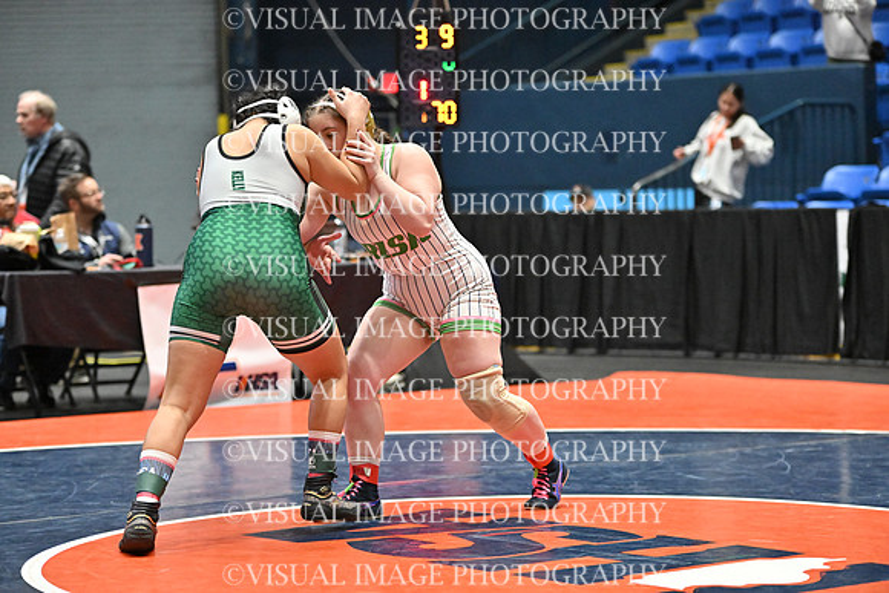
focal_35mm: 112
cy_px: 296
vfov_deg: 12.2
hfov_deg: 18.3
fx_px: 2766
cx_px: 444
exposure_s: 1/1250
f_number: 2.8
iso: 6400
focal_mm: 112
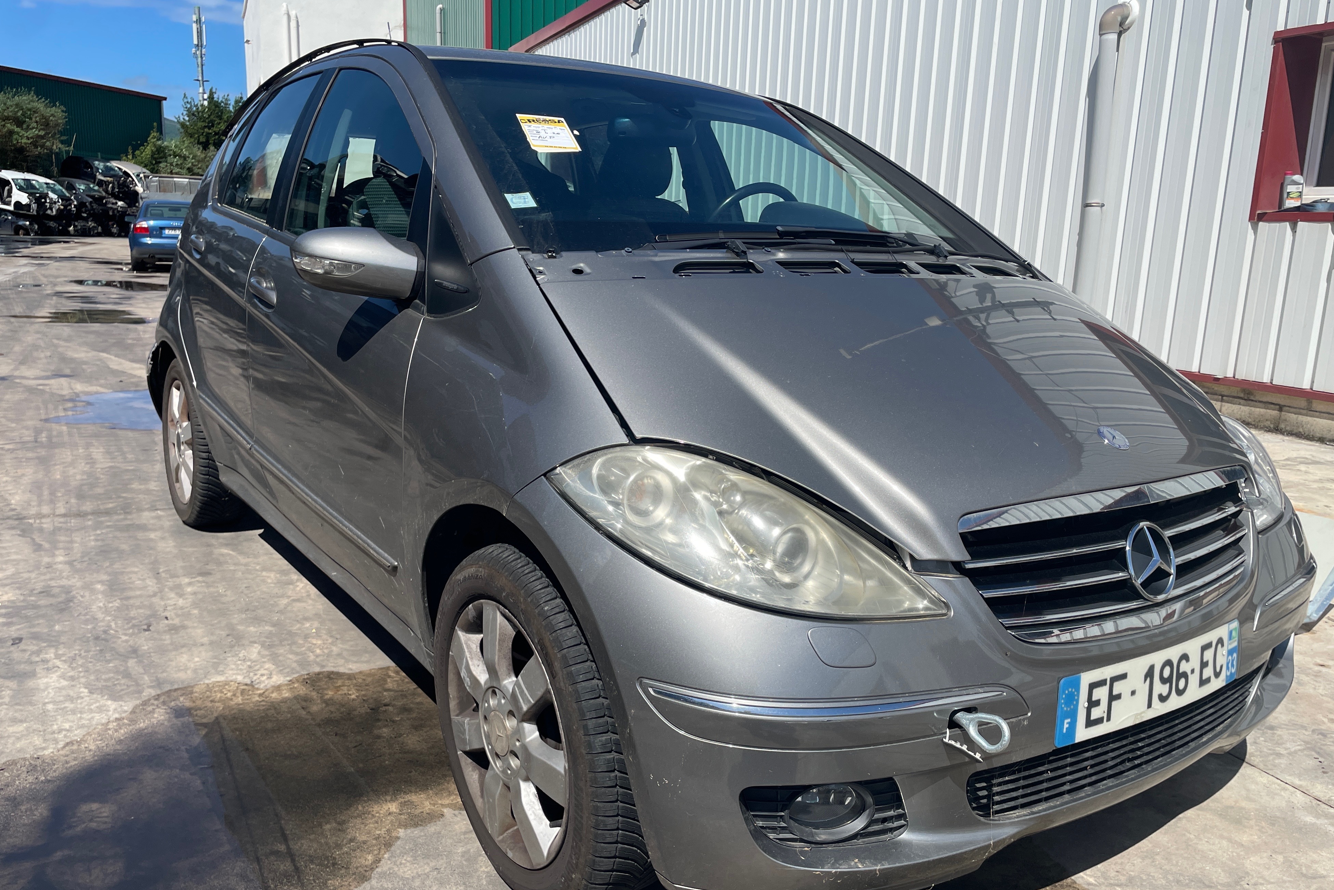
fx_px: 1037
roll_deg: +0.1
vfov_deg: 46.4
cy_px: 478
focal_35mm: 28
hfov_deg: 65.5
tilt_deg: -14.1
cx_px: 674
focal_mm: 4.2
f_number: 1.6
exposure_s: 1/4464
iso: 32
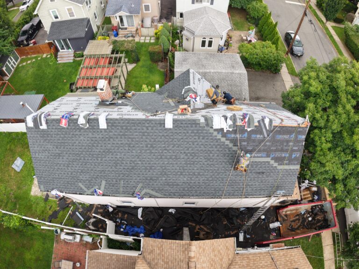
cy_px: 134
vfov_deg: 56.8
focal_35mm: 24
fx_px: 249
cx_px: 180
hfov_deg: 71.6
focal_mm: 6.48
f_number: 1.8
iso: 150
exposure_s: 1/350
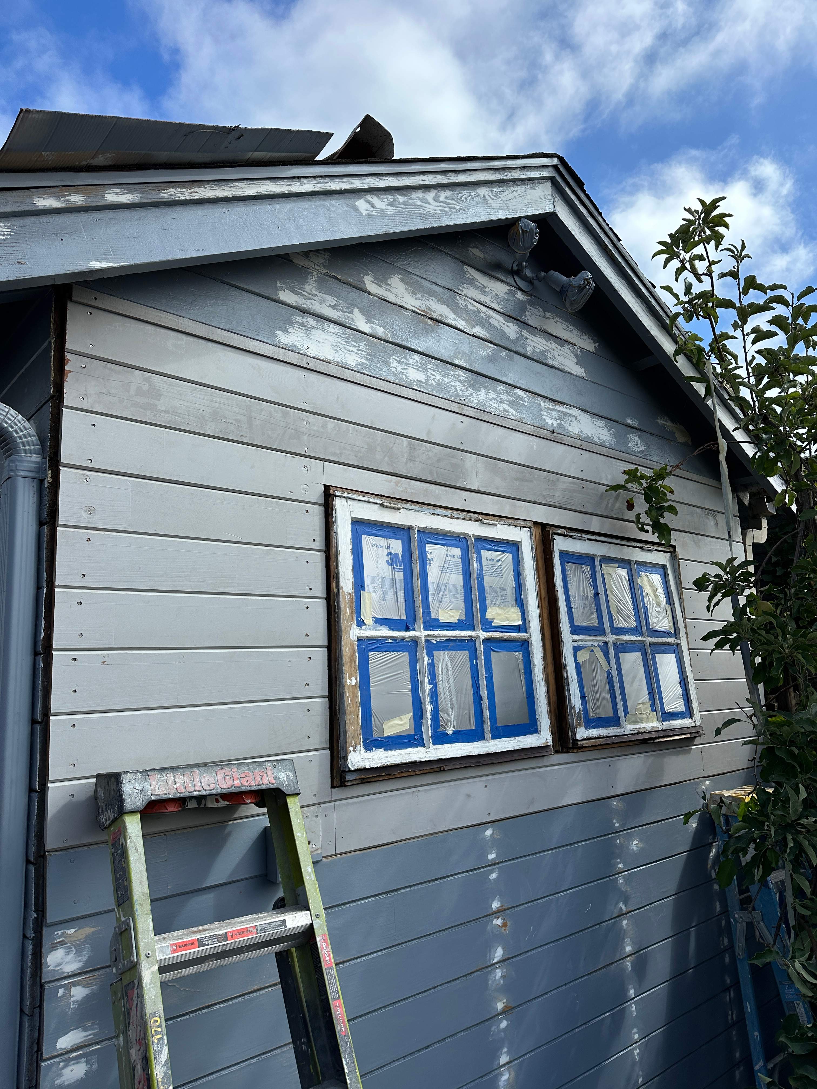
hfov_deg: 56.8
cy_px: 544
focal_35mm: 24
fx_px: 755
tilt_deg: +9.1
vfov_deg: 71.6
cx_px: 408
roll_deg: +2.8
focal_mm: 6.86
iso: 80
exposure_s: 1/4016
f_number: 1.78
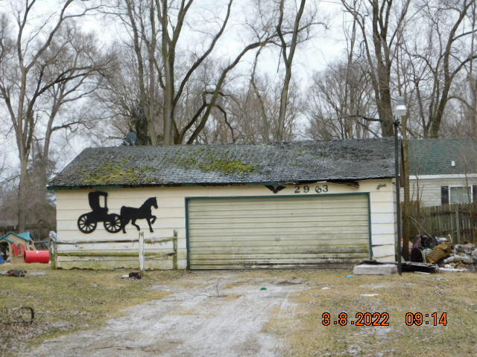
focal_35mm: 80
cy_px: 178
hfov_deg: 24.4
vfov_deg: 18.4
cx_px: 238
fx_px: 1102
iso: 125
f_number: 4.4
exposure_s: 1/160
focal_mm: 14.2
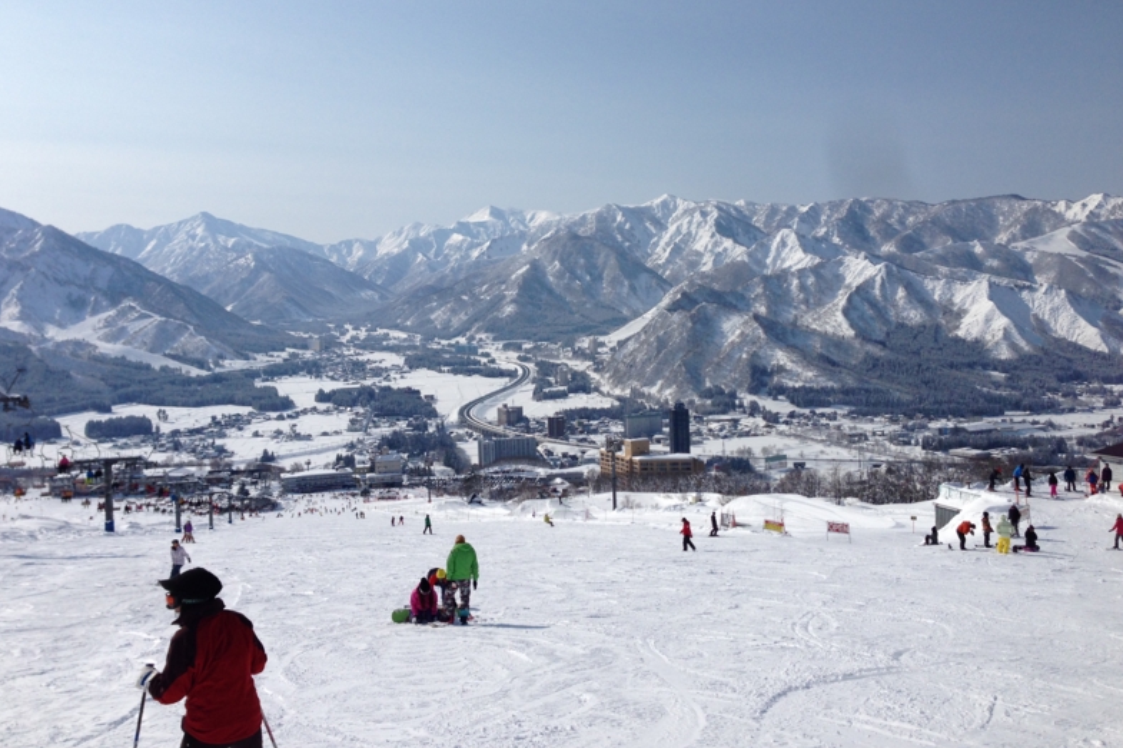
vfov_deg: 37.8
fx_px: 1092
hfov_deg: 54.4
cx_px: 552
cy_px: 320
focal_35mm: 35
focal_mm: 4.12
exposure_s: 1/5435
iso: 50
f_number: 2.4
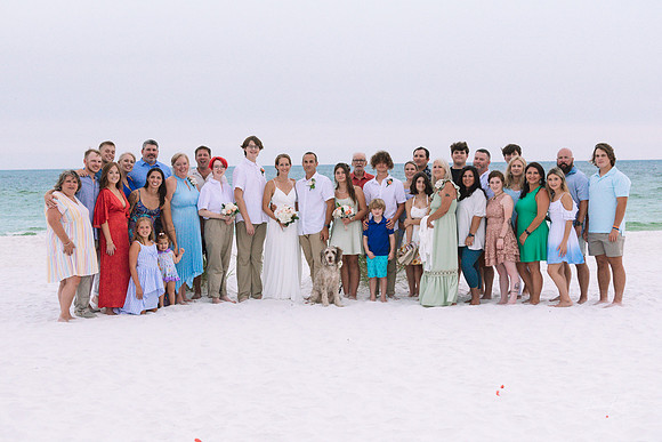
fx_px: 1287
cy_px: 221
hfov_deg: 28.8
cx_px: 331
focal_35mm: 70
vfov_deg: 19.5
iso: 2000
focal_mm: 70
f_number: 5
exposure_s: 1/4000
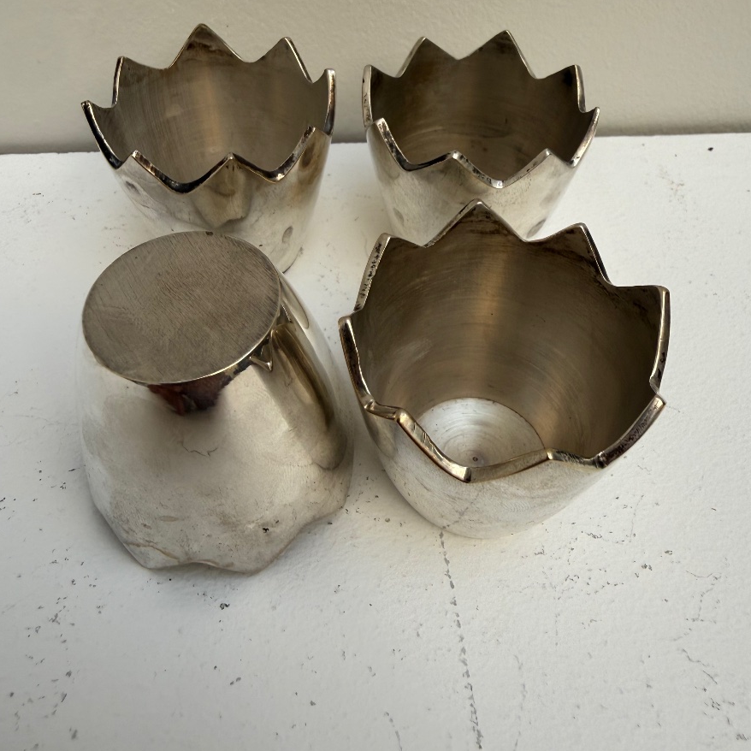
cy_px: 303
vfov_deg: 55.2
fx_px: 712
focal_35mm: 29
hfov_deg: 55.6
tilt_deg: -45.1
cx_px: 376
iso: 40
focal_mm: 2.22
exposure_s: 1/114
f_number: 2.2
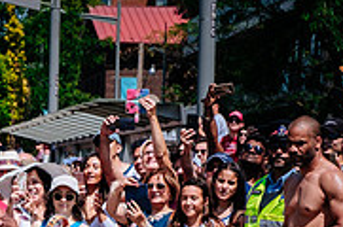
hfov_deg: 9.6
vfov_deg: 6.4
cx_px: -100
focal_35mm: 212
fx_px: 2016
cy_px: 328
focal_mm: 44.1
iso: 250
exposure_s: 1/2000
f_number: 4
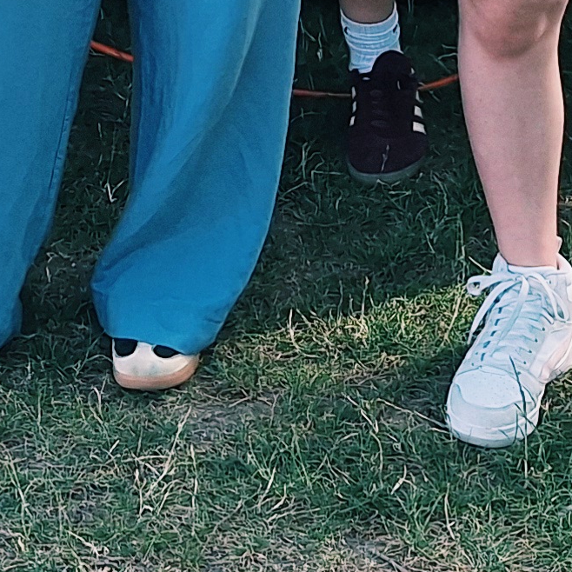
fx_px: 2356
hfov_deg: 13.5
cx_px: -116
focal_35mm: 126
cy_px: -498
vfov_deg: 12.5
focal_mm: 5.54
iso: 40
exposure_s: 1/417
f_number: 1.8
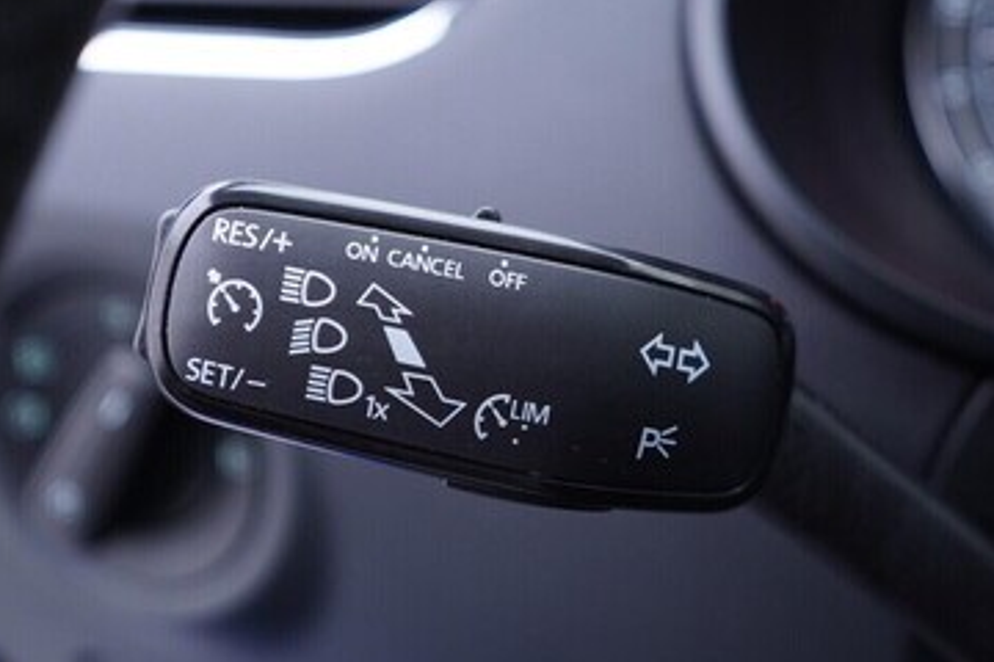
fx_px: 1518
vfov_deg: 24.6
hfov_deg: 36.2
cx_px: 439
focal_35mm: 55
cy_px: 274
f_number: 2.8
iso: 250
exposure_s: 1/40
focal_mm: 24
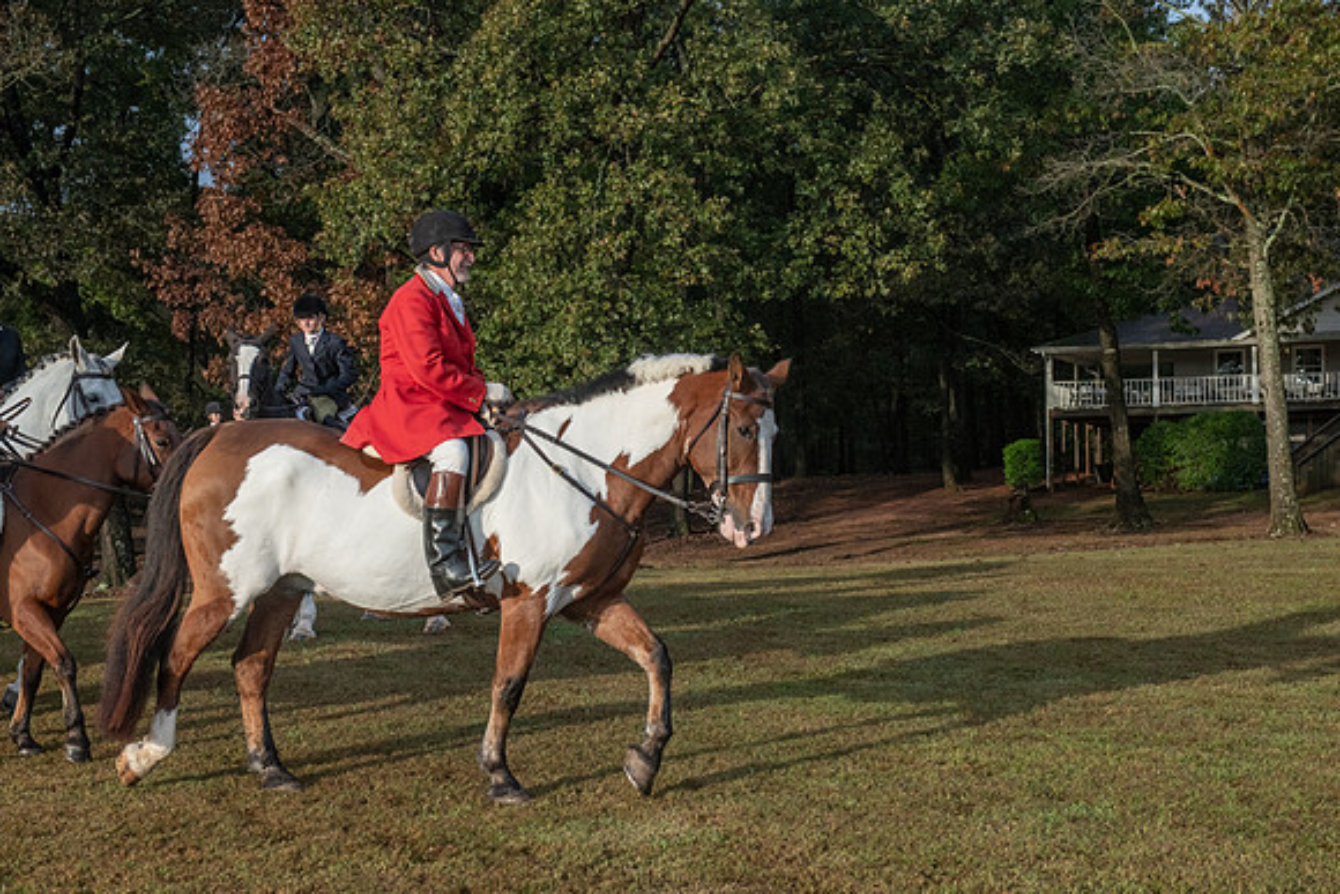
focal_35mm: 55
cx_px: 670
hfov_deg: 36.2
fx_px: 2048
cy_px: 447
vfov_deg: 24.6
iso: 800
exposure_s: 1/2000
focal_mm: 55
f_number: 7.1
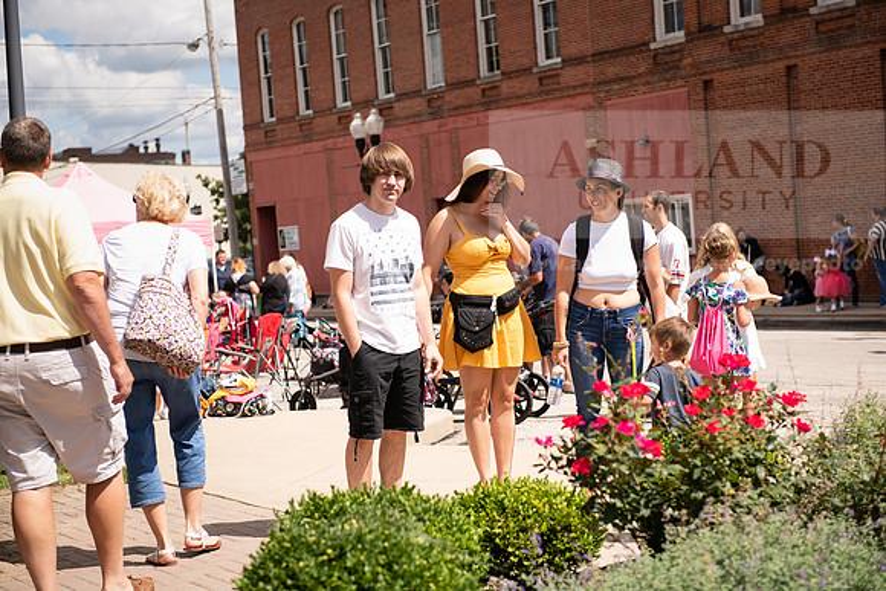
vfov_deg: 19.5
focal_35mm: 70
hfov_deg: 28.8
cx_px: 443
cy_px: 296
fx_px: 1723
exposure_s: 1/800
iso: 125
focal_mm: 70
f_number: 4
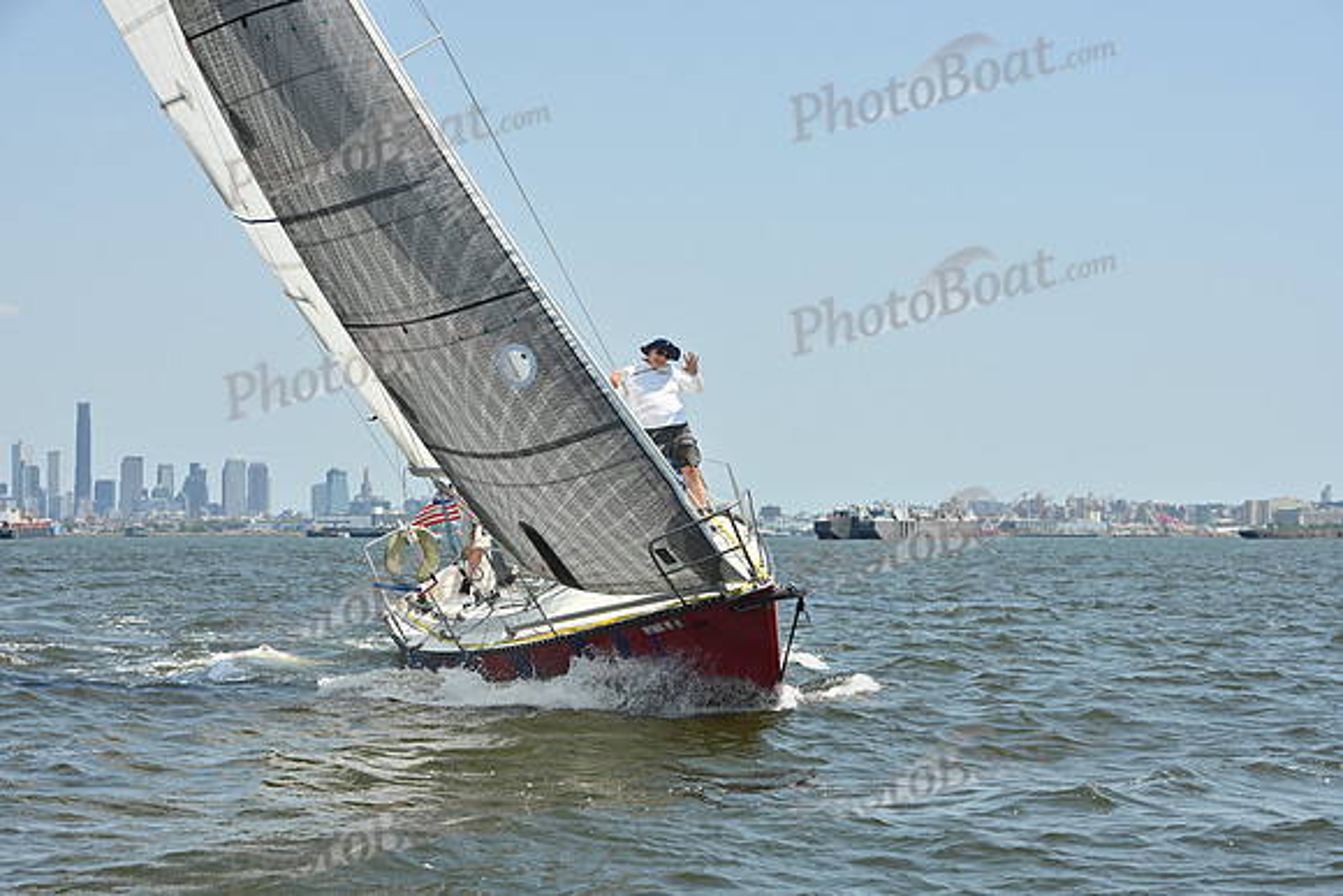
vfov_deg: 16.7
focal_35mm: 82
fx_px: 3060
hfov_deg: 24.8
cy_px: 448
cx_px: 672
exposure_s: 1/1250
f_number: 9
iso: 320
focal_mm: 82
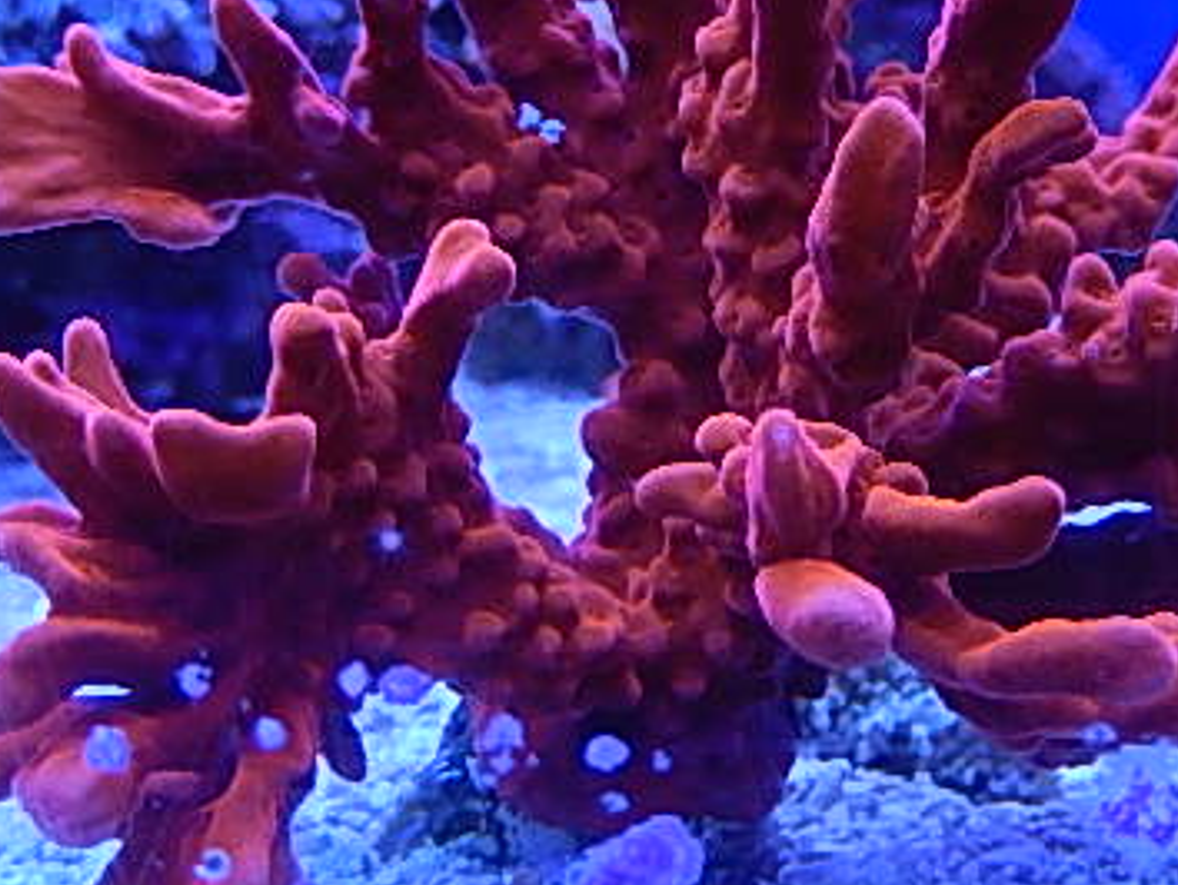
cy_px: 333
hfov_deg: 29.8
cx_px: 672
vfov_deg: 22.6
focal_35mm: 65
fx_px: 2213
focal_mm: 6.5
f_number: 4
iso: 125
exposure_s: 1/25
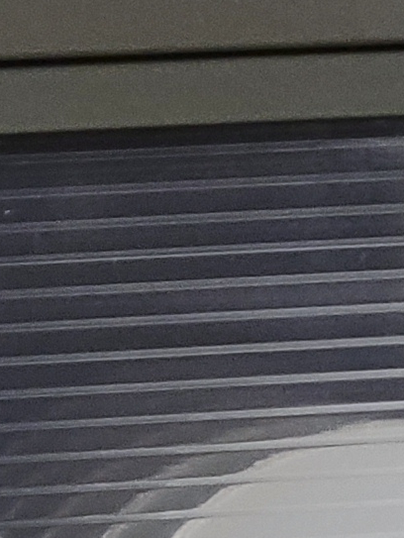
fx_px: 2860
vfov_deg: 9.5
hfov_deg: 7.5
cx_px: -595
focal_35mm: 184
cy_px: 1292
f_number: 1.79
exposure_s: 1/33
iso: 546
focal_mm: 4.71
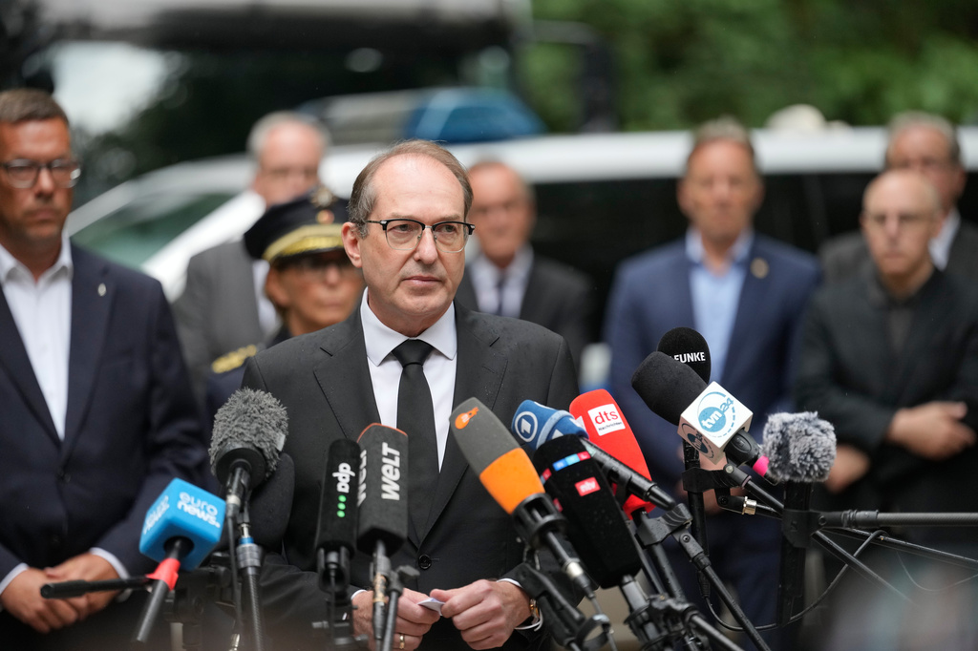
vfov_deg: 9.1
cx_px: 489
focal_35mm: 150
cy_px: 326
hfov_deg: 13.7
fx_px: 4073
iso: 1000
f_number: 2
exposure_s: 1/1250
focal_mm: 150
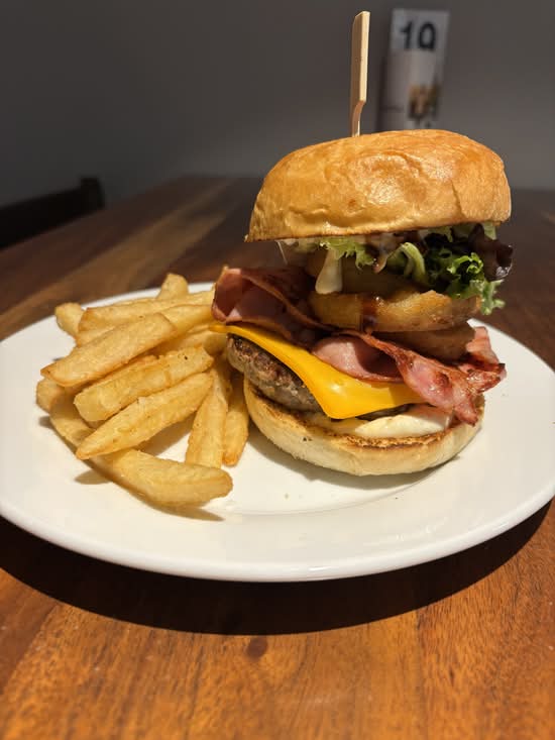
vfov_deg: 67.3
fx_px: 556
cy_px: 370
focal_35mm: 26
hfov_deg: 53.1
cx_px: 278
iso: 100
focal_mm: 5.96
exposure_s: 1/50
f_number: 1.6
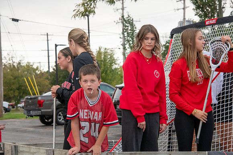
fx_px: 939
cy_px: 78
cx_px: 116
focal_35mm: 145
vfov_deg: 9.5
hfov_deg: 14.2
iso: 3200
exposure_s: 1/500
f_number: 11
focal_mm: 145
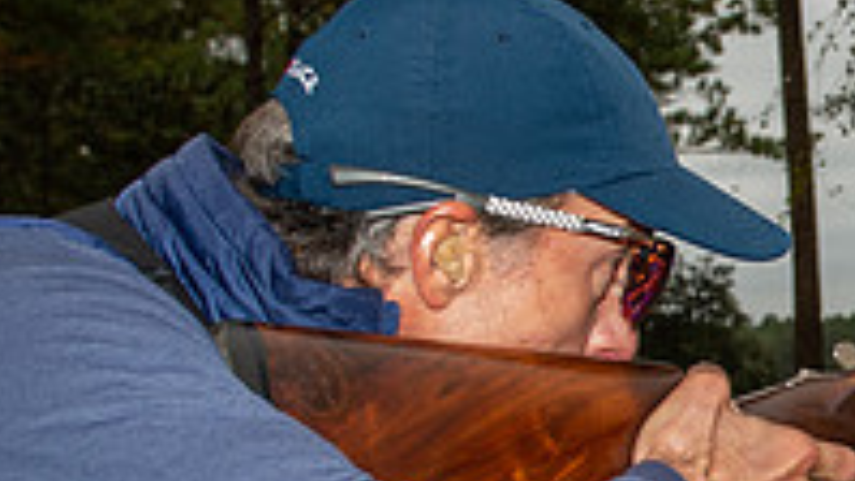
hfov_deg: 14.0
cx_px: 1133
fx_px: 3333
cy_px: 391
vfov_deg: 8.2
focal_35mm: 147
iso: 320
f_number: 6.3
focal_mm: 31
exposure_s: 1/250
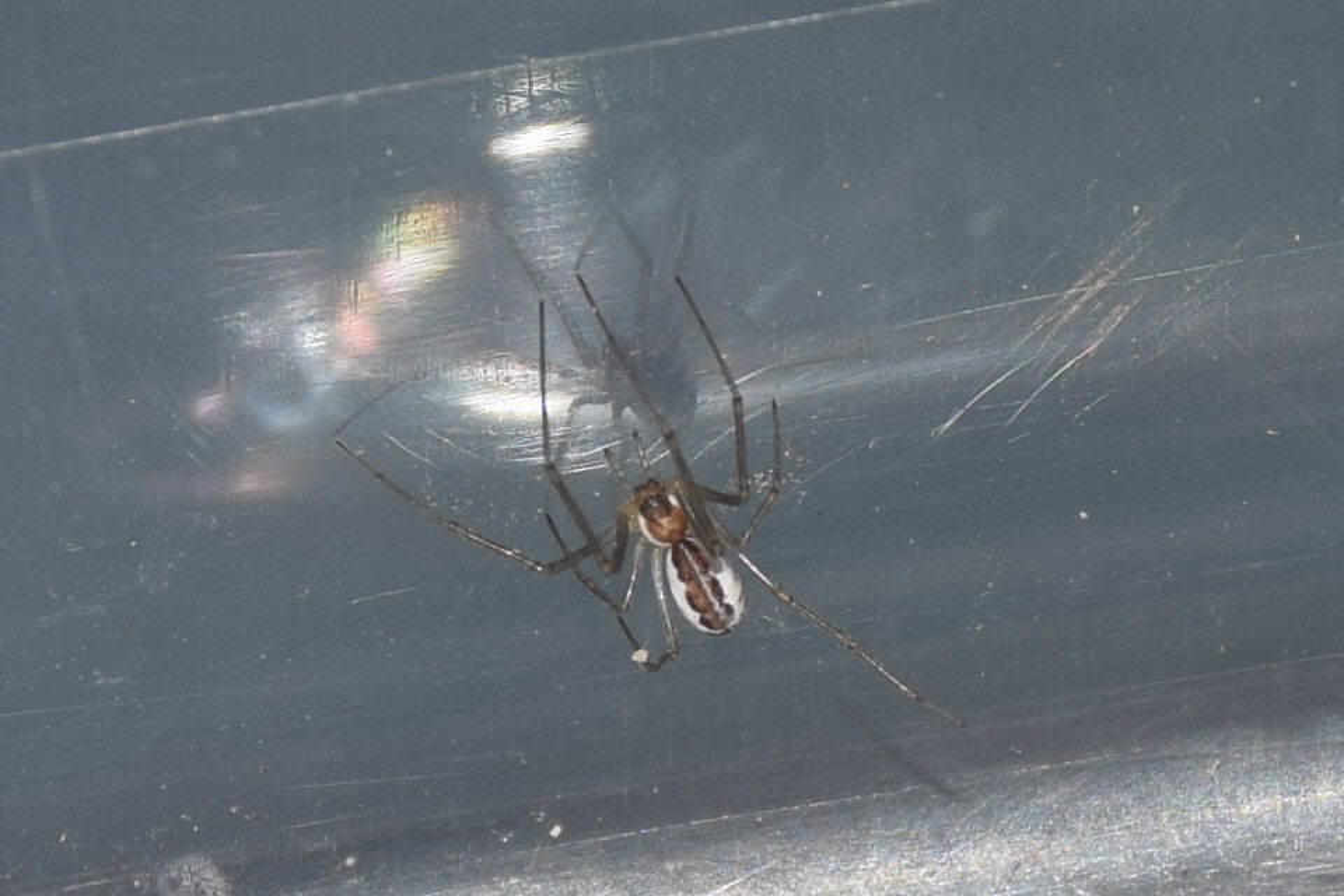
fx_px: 4480
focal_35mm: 120
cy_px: 448
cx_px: 672
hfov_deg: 17.1
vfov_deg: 11.4
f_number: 8
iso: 100
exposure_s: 1/60
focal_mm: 80
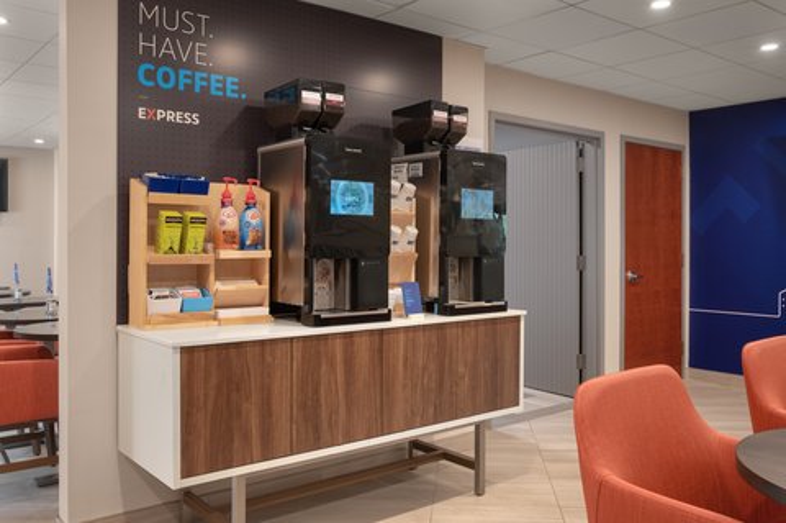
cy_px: 262
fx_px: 698
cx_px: 393
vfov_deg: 41.0
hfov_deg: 58.8
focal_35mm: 32
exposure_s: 1/13
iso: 100
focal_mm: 32
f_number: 9
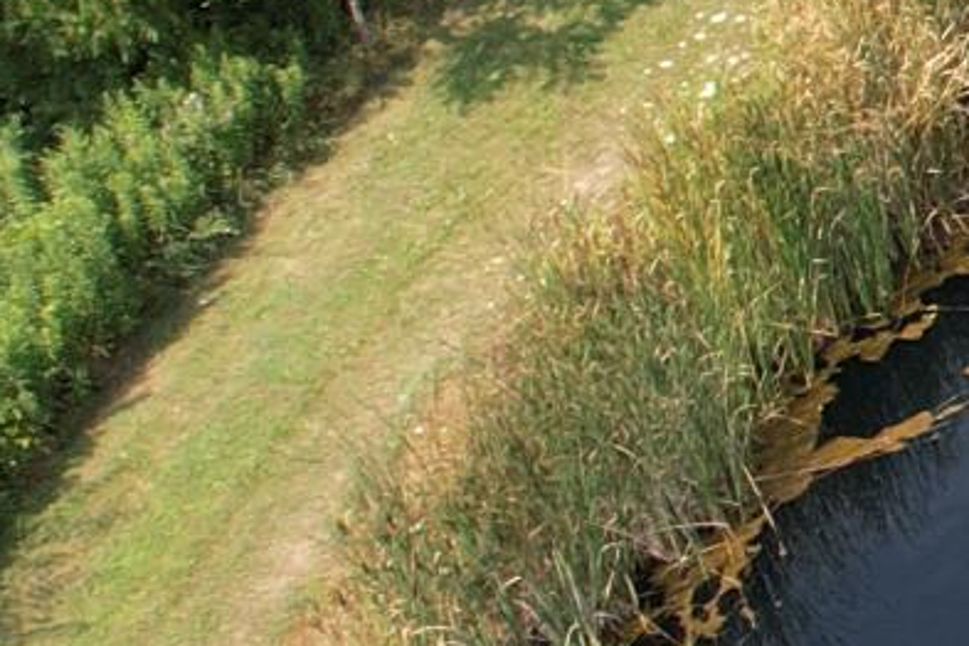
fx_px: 4522
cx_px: 3020
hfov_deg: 9.3
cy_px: 62
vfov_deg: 8.1
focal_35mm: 168
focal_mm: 8.38
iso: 100
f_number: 2.8
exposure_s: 1/725
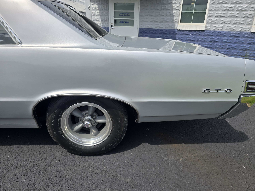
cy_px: 96
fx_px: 169
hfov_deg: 73.9
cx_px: 128
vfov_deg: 58.9
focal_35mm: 23
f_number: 1.7
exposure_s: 1/1096
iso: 12
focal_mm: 6.3
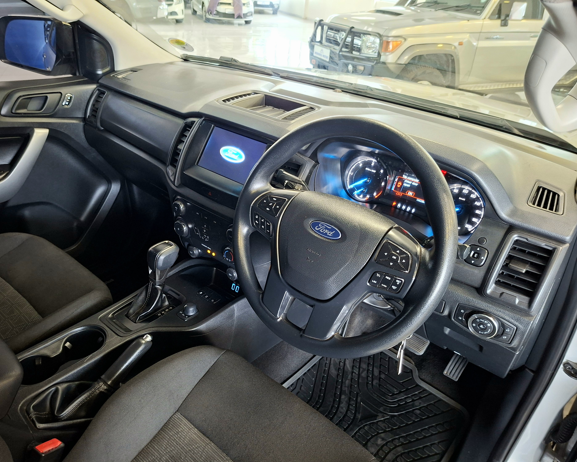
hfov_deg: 70.3
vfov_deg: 58.8
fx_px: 410
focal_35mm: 24
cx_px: 279
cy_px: 231
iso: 400
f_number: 1.8
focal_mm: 5.54
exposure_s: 1/25
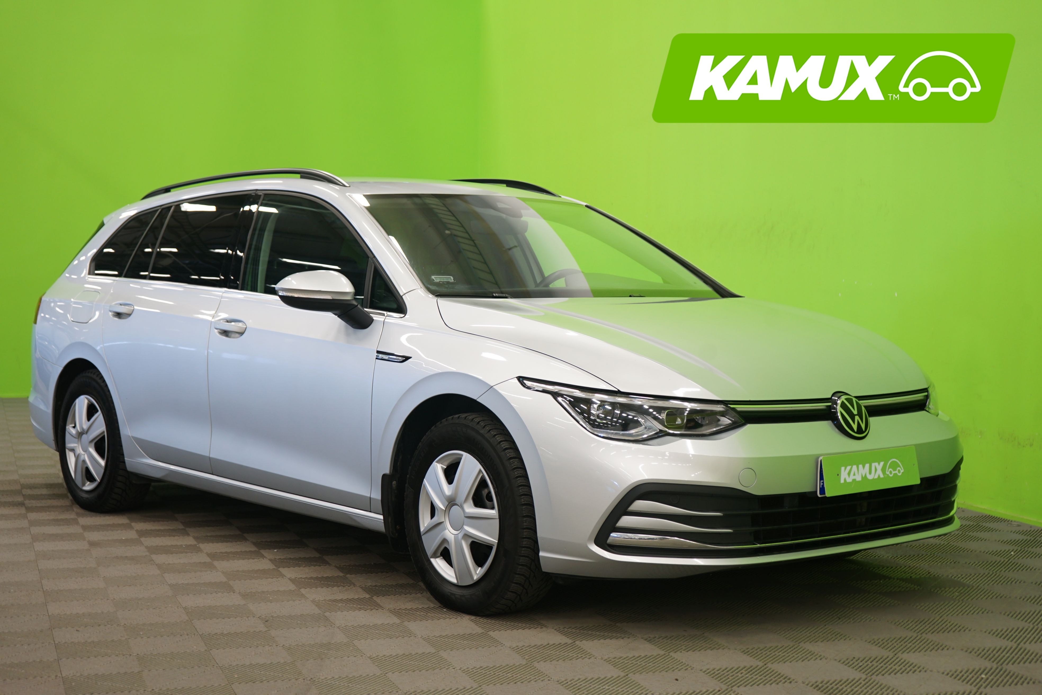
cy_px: 348
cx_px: 521
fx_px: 1592
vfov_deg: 24.6
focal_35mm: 55
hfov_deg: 36.2
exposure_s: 1/8
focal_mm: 55
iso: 400
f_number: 5
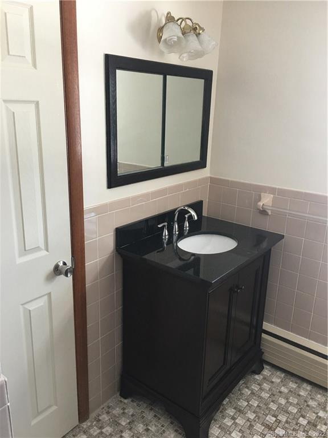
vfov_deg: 61.7
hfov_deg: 48.2
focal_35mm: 29
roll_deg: -2.2
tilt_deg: -16.7
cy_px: 219
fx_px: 366
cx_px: 164
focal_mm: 4.15
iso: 50
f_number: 2.2
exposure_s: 1/15
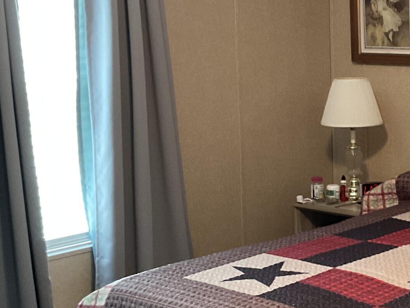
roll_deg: +0.8
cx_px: 405
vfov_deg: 18.0
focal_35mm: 82
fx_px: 971
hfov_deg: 22.9
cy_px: 164
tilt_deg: -11.1
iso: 250
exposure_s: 1/40
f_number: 1.8
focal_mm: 3
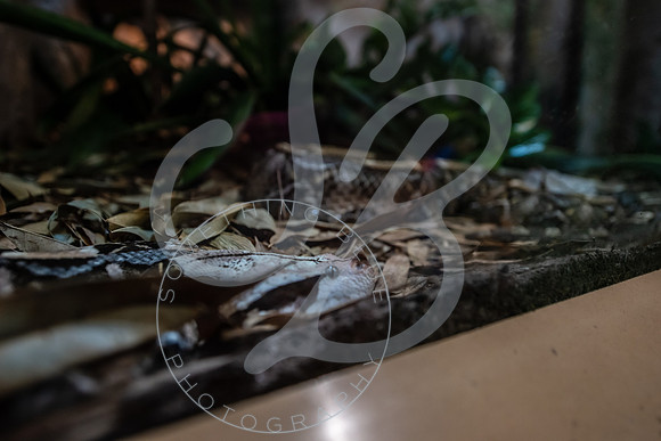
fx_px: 441
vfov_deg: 53.2
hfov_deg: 73.7
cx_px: 330
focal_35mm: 24
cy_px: 220
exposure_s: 1/250
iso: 1600
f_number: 2.8
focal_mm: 24
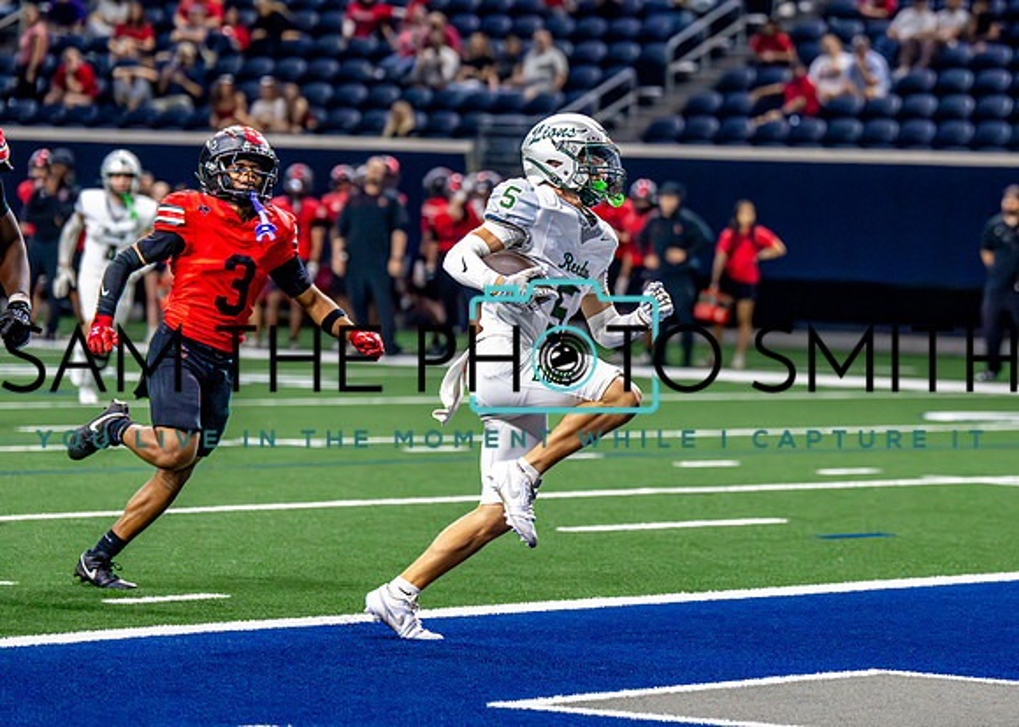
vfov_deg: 6.8
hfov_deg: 9.5
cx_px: 641
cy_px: 349
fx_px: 6160
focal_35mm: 213
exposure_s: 1/2000
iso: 5000
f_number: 2.8
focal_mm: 129
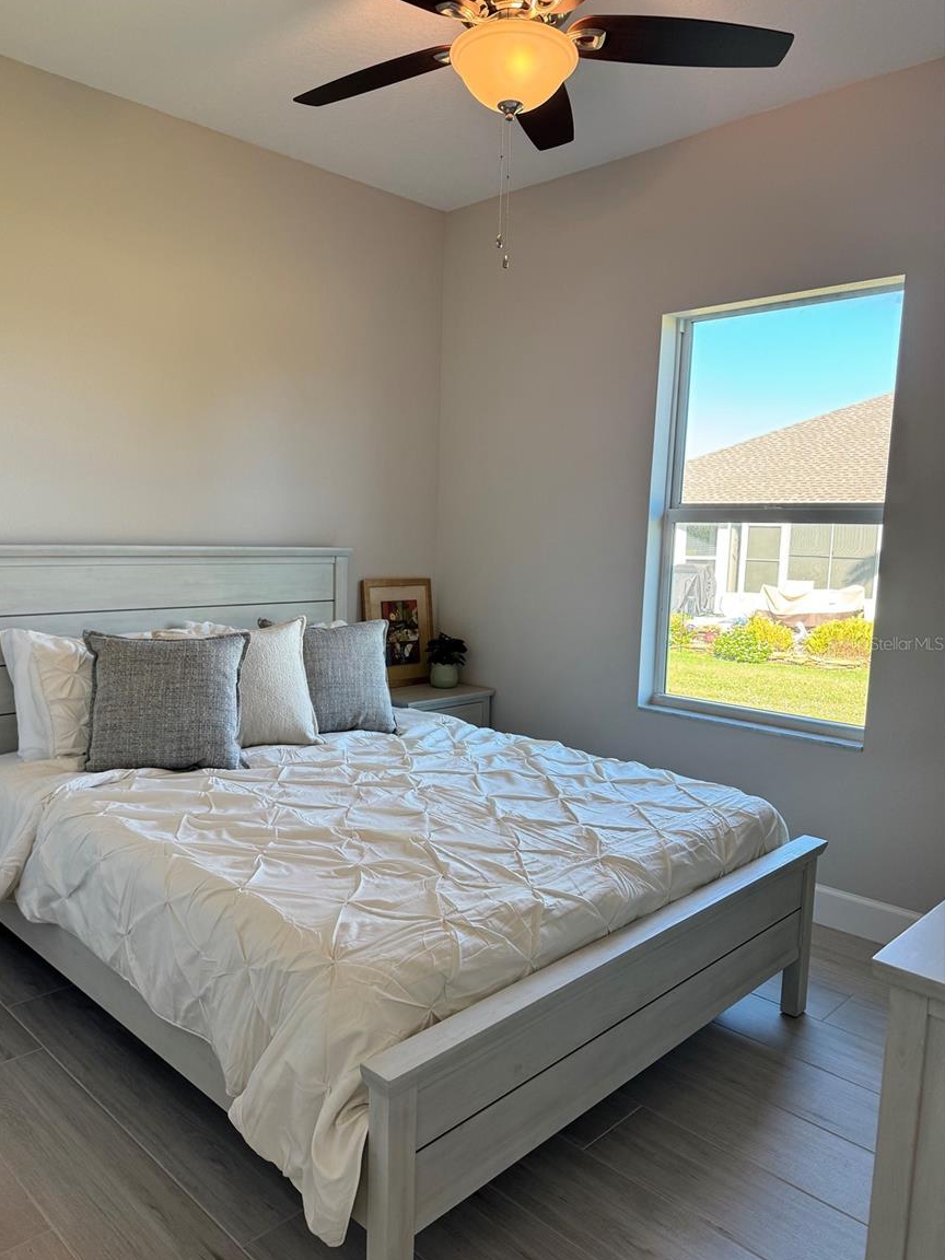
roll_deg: -0.7
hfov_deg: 54.9
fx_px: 910
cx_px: 455
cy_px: 643
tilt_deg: -6.7
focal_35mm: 25
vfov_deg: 69.4
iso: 100
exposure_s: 1/120
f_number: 1.78
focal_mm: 6.76
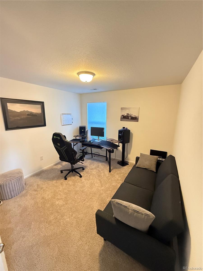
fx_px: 109
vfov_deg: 102.1
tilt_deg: -11.4
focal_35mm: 14
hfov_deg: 85.7
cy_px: 136
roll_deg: +0.4
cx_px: 102
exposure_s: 1/60
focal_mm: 2.22
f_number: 2.2
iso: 800
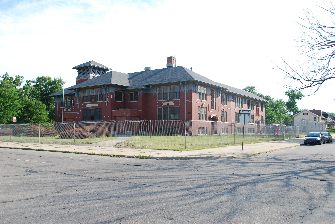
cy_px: 112
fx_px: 307
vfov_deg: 40.1
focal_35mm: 33
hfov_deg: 57.2
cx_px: 168
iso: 100
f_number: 6.3
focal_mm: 22
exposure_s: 1/160
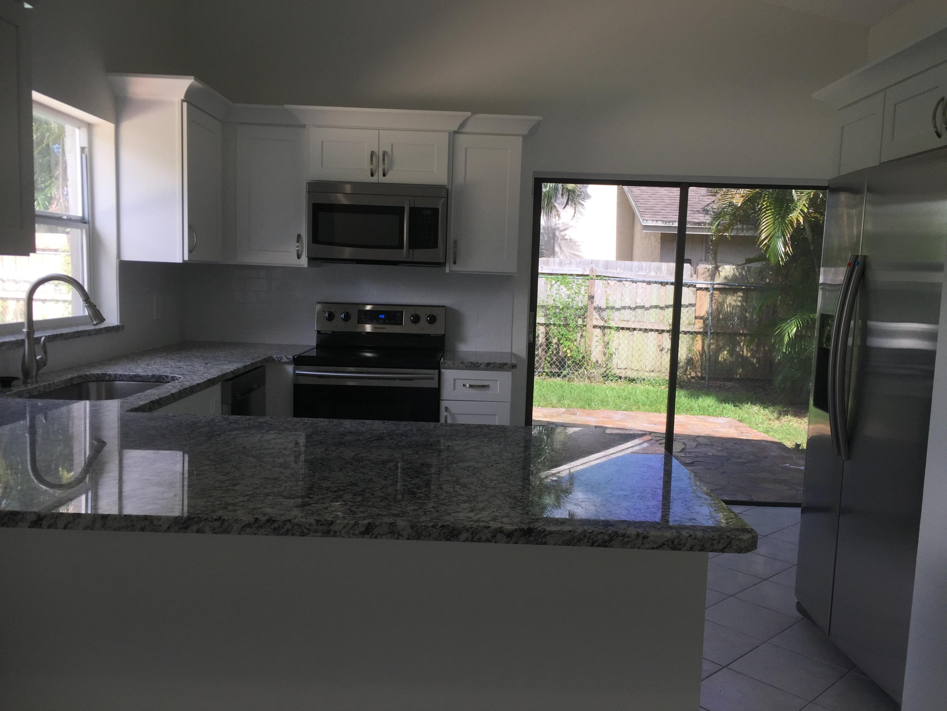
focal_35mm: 29
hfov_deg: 61.7
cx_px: 474
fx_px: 793
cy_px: 356
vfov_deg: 48.2
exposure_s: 1/187
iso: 32
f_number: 2.2
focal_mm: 4.15
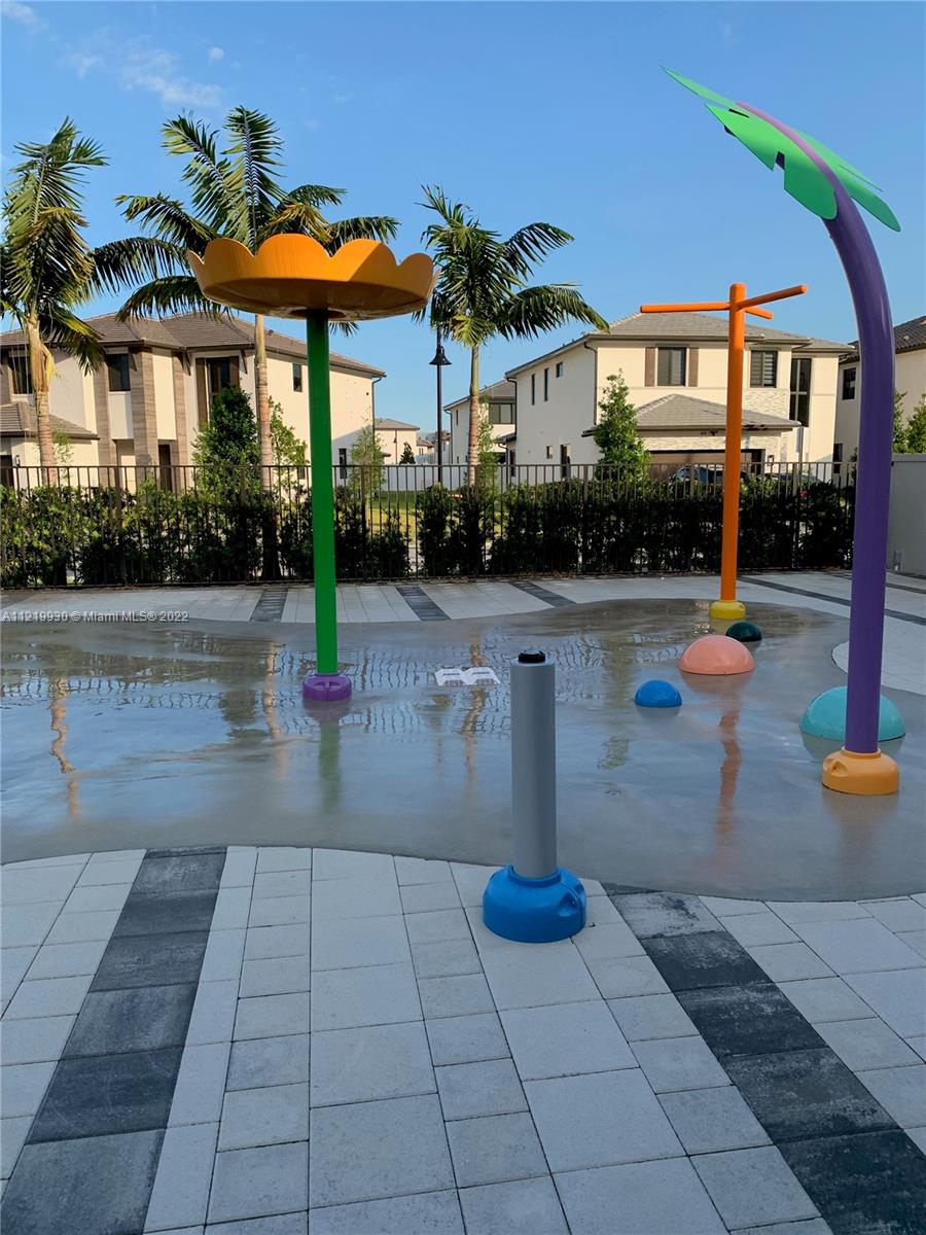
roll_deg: +1.4
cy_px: 618
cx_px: 463
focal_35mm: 26
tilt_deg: -6.1
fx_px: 927
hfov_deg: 53.1
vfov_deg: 67.3
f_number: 1.8
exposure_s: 1/894
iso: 25
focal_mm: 4.25
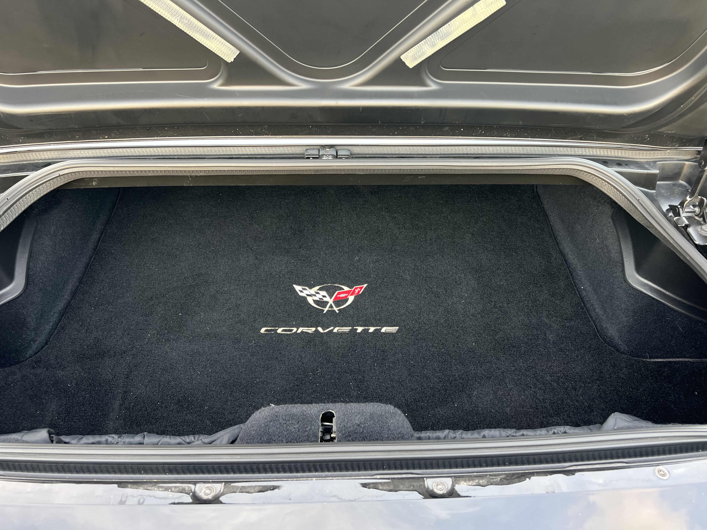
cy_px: 265
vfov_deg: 53.1
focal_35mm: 26
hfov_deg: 67.3
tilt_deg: -46.3
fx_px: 531
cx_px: 354
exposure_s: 1/63
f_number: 1.5
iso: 125
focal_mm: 5.7
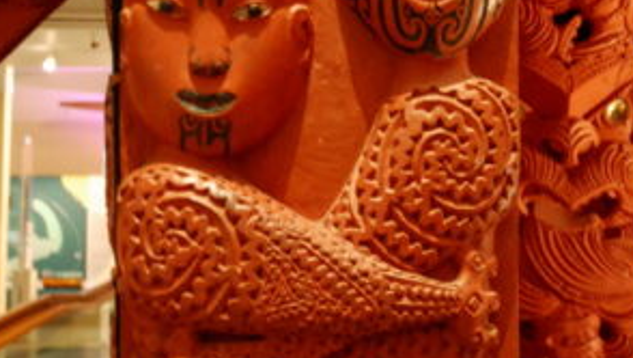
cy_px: 97
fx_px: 1393
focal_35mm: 83
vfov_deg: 14.6
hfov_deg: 25.6
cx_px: 335
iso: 1600
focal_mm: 31
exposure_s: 1/4
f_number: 4
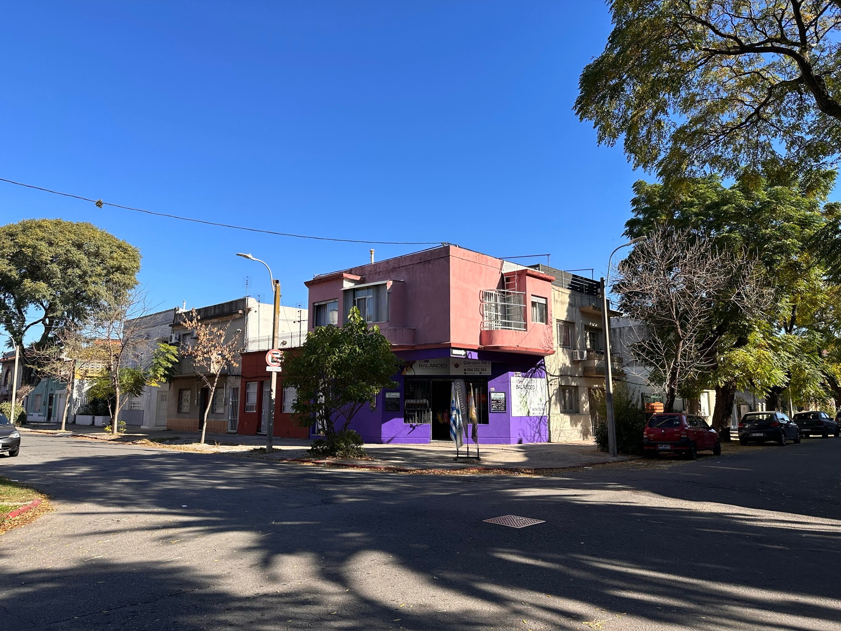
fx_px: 583
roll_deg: -0.1
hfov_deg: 71.6
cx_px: 420
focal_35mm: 24
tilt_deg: +8.1
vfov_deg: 56.8
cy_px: 316
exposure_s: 1/2967
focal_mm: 6.86
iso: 80
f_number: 1.78
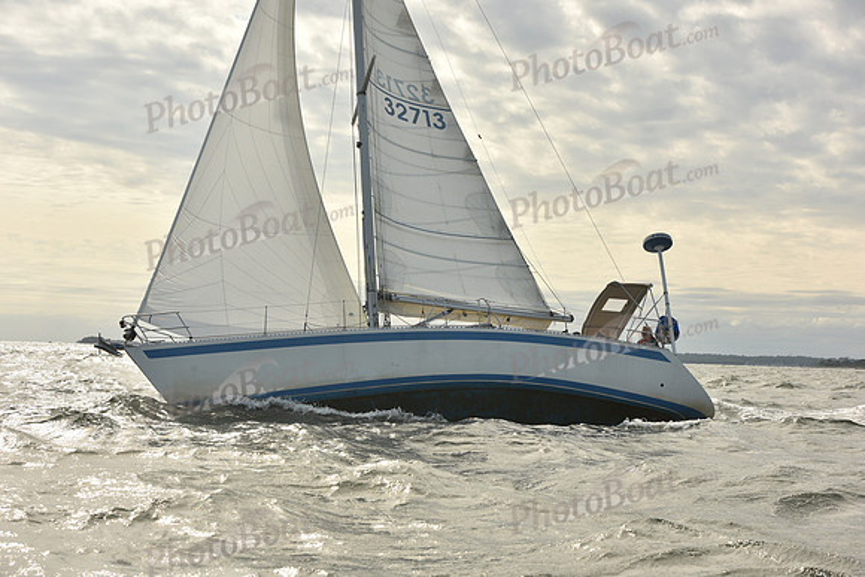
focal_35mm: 70
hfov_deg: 28.8
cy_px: 288
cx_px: 432
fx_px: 1682
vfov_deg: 19.5
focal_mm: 70
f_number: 9
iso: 250
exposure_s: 1/800
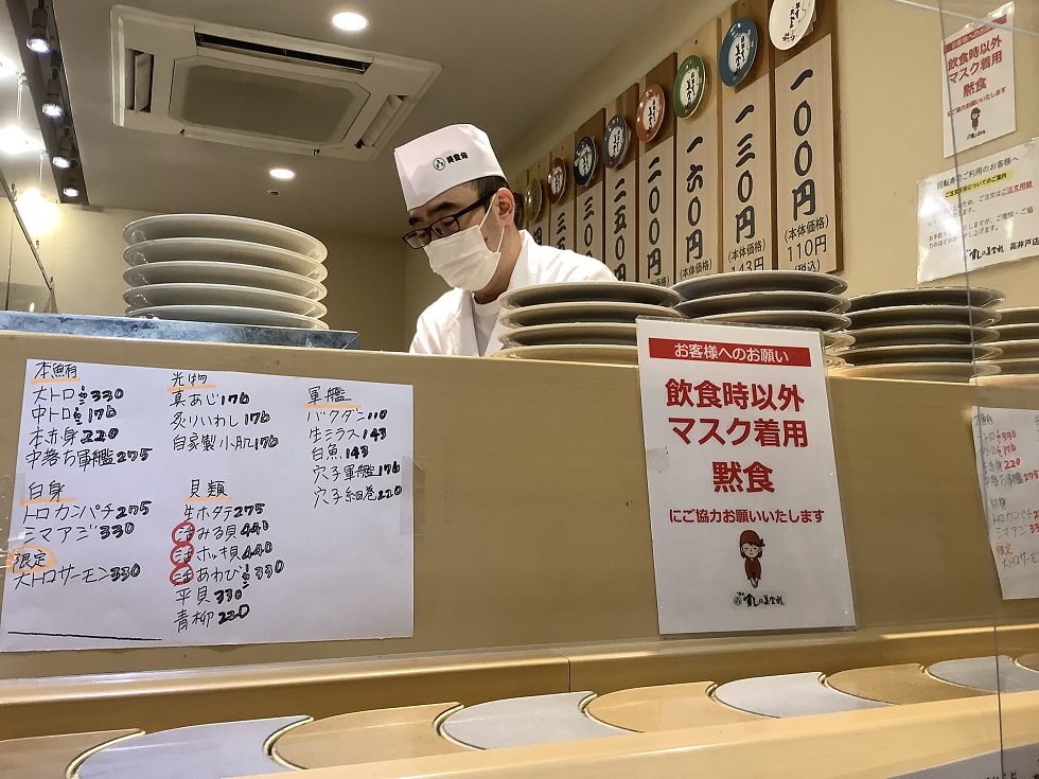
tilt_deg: +5.5
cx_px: 520
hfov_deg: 58.4
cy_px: 390
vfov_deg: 45.4
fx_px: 930
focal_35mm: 31
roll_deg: -0.1
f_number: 2.4
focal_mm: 3.3
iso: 125
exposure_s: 1/50
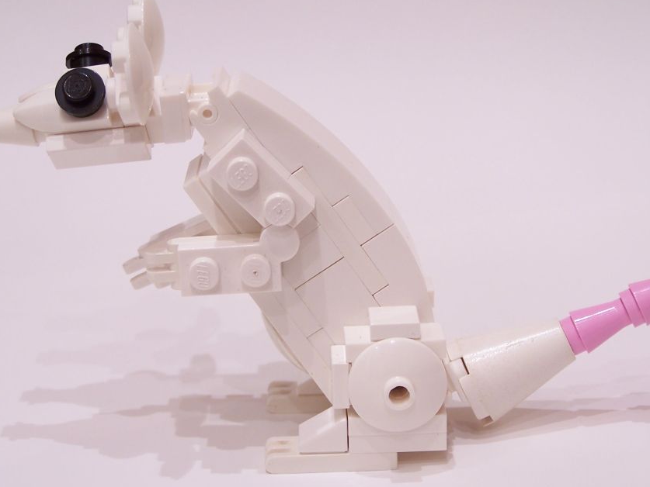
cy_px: 241
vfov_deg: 18.0
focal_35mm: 82
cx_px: 328
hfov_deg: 23.8
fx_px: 1540
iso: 80
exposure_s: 1/3
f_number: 3.2
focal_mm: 11.1
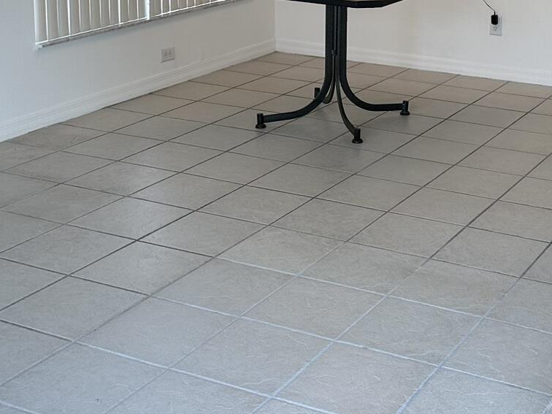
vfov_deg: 21.9
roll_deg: -1.4
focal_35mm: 65
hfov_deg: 29.4
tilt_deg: -10.2
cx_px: 410
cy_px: 12
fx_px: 1037
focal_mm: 6.86
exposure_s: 1/120
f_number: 1.78
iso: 80
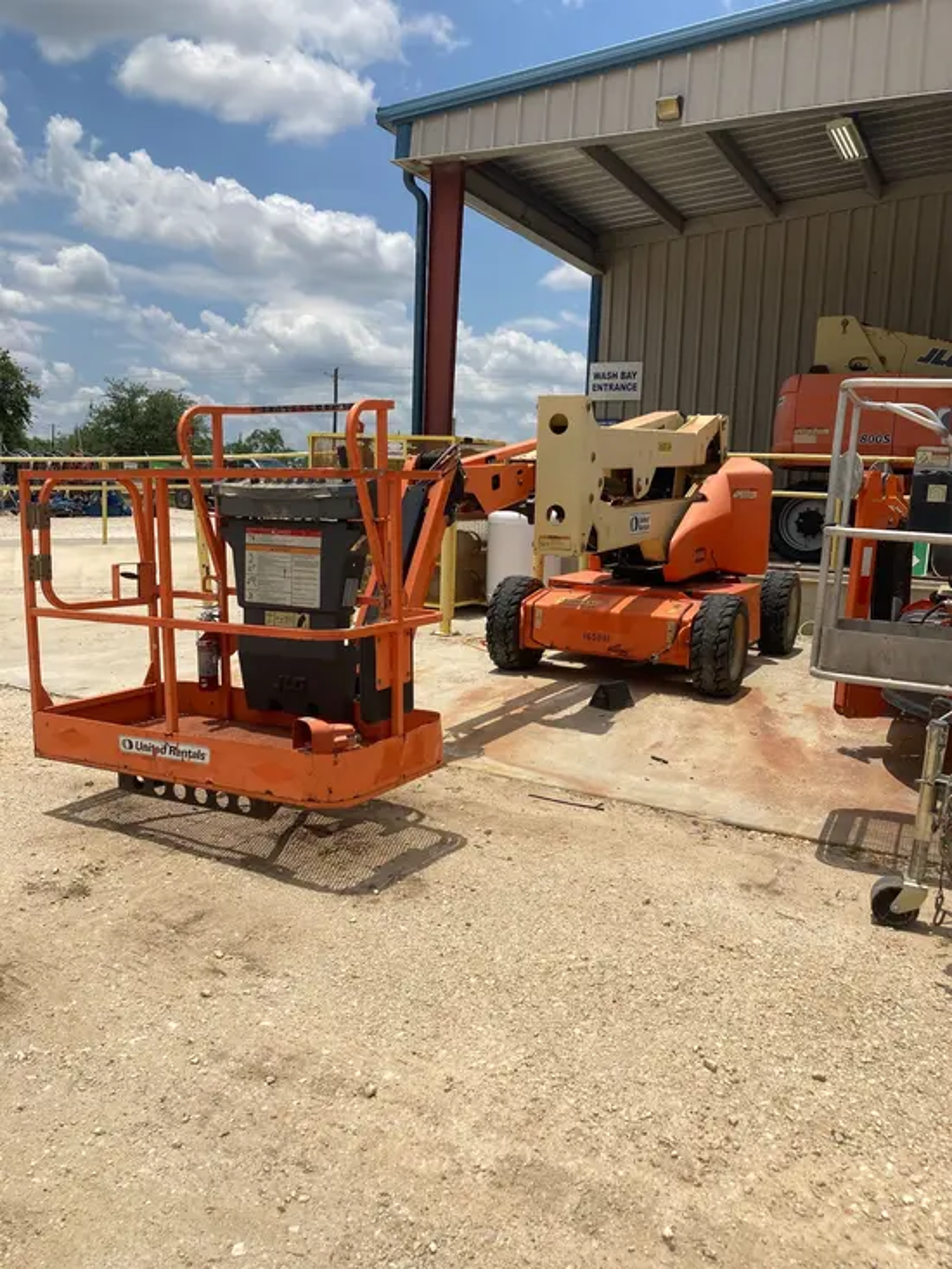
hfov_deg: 49.8
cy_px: 634
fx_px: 1026
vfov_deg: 63.4
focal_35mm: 28
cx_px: 476
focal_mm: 3.99
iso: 20
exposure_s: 1/4425
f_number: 1.8
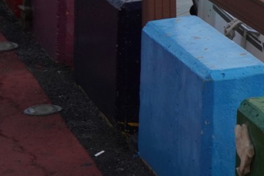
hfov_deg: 9.3
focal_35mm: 198
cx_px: 623
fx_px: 1452
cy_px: -222
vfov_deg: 6.6
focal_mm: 35
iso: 800
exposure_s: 1/100
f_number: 10
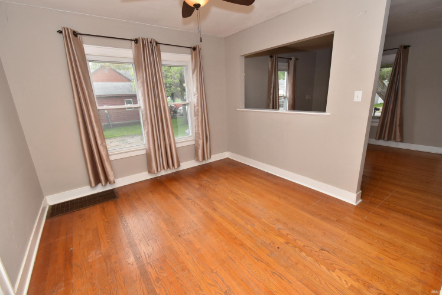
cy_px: 148
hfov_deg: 100.3
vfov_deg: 77.4
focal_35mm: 15
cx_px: 221
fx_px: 184
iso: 400
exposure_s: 1/100
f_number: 9
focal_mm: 10
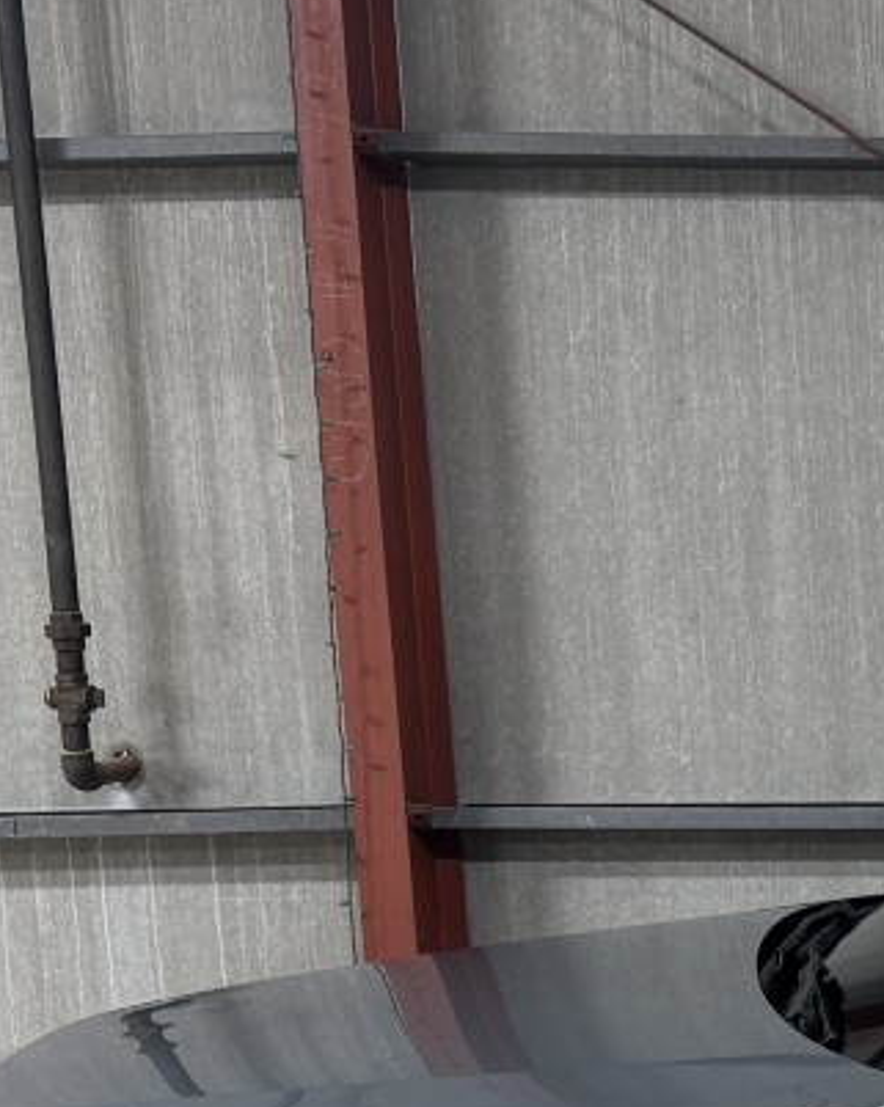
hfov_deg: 16.4
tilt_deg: -10.4
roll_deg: +1.0
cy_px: 958
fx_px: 2750
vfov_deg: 22.3
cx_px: 1380
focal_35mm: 84
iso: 125
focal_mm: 6.76
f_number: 1.78
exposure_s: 1/60
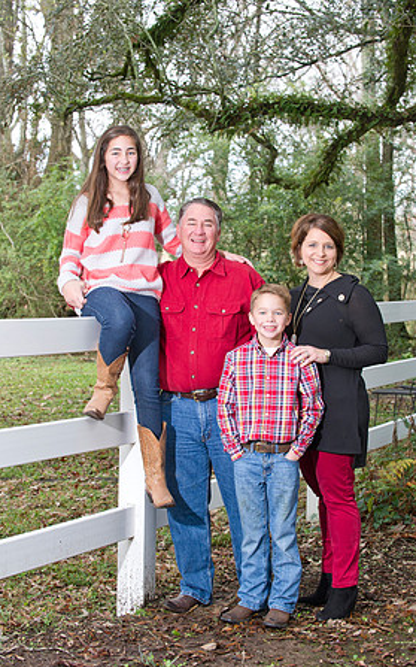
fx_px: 1453
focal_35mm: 80
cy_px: 333
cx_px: 220
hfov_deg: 16.3
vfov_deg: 25.8
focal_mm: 78
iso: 1250
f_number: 5.6
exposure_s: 1/100
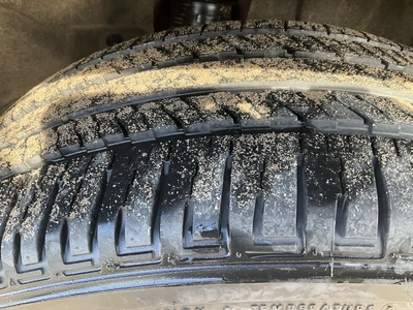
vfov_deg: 48.2
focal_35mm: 29
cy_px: 155
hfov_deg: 61.7
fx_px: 346
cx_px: 206
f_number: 1.8
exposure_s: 1/88
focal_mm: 3
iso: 64
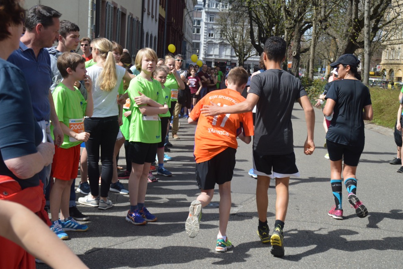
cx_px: 203
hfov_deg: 31.4
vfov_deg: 21.2
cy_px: 134
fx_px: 716
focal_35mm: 64
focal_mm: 42
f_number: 5.6
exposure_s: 1/1600
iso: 400
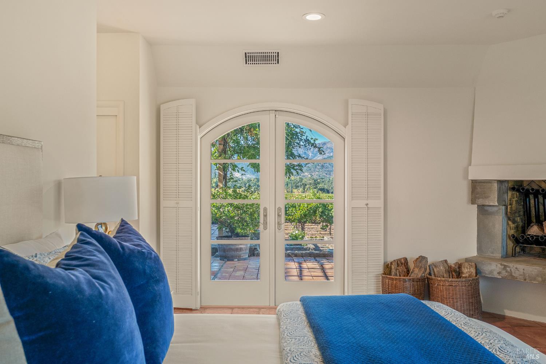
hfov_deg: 61.9
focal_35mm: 30
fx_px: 455
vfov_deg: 43.6
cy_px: 182
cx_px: 273
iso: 400
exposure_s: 1/13
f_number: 7.1
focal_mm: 20.3
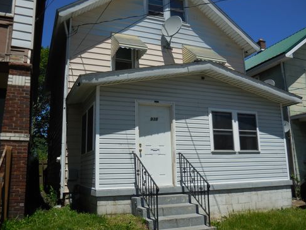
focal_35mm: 34
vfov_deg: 41.8
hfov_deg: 53.9
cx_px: 156
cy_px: 113
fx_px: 301
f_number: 7.4
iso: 125
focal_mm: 5.9
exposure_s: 1/800
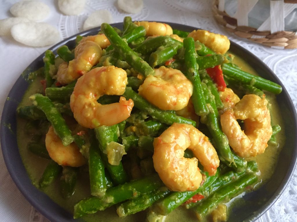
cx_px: 148
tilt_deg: -51.0
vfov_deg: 48.2
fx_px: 249
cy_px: 111
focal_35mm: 29
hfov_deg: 61.7
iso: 250
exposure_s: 1/33
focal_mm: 4.15
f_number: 2.2
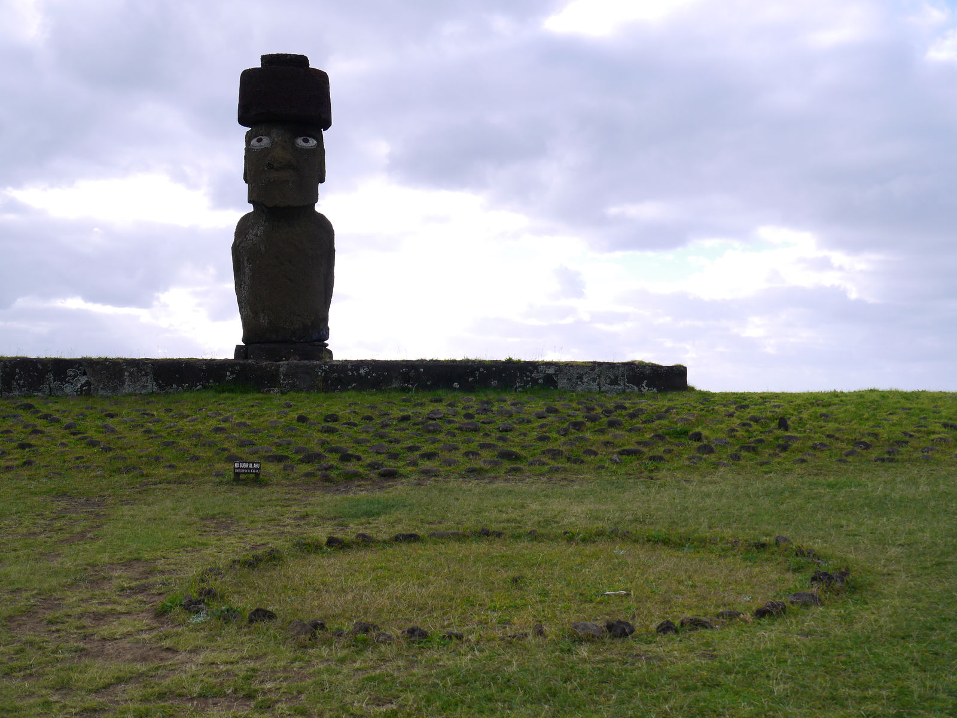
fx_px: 1106
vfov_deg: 36.0
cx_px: 478
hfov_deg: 46.8
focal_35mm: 40
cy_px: 359
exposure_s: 1/250
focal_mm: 20
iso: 160
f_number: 7.1
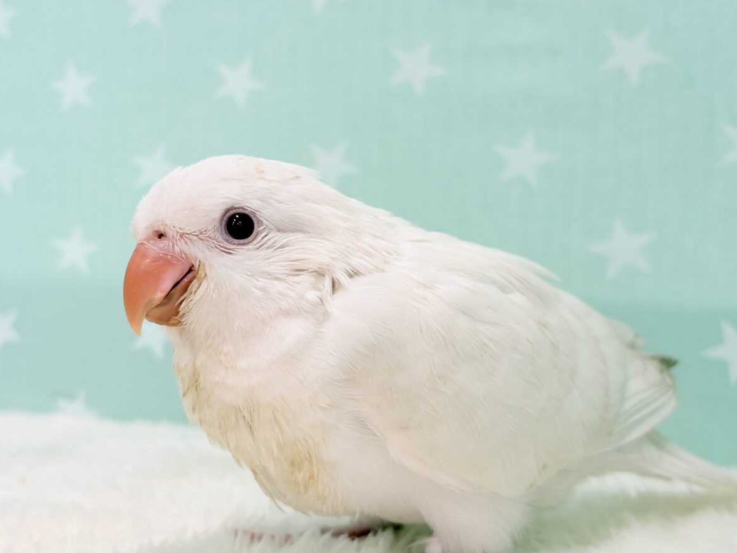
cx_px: 363
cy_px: 279
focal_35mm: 53
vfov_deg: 27.5
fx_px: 1129
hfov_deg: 36.2
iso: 40
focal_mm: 5.96
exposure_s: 1/50
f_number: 1.6
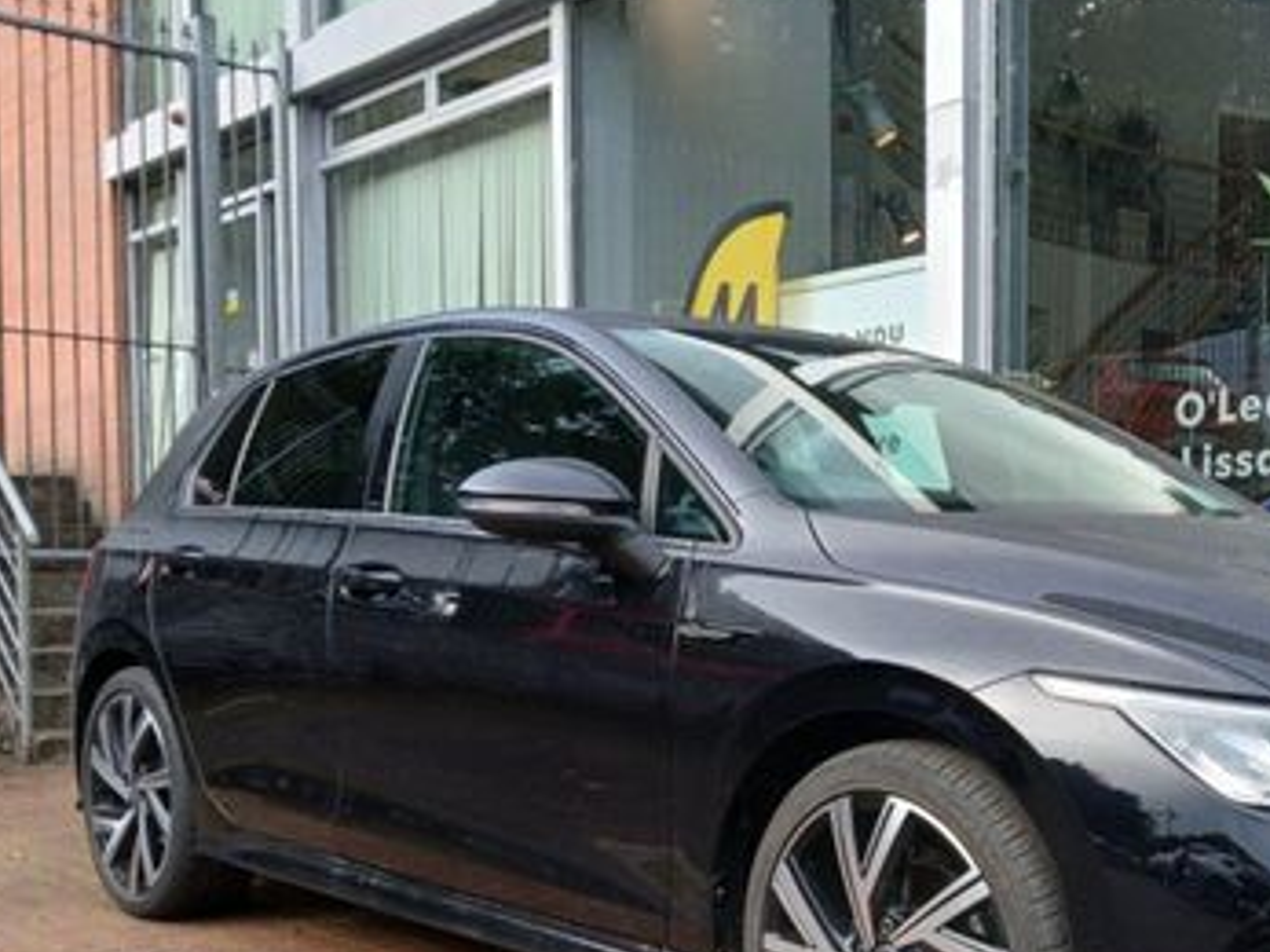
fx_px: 1650
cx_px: 897
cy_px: 714
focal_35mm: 45
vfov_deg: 31.6
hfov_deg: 41.3
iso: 25
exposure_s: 1/100
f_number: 1.8
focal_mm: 3.98
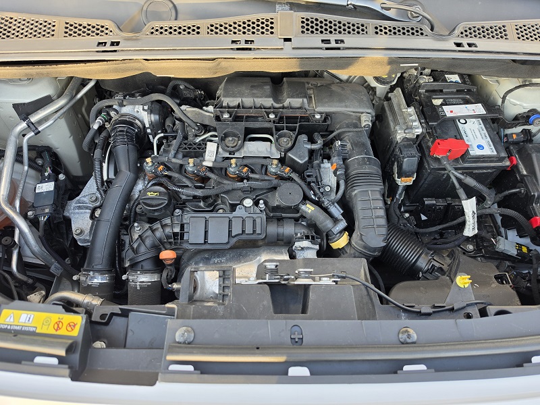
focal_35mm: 23
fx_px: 359
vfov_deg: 58.9
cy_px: 202
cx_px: 270
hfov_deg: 73.9
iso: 40
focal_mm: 6.5
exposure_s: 1/180
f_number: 1.4
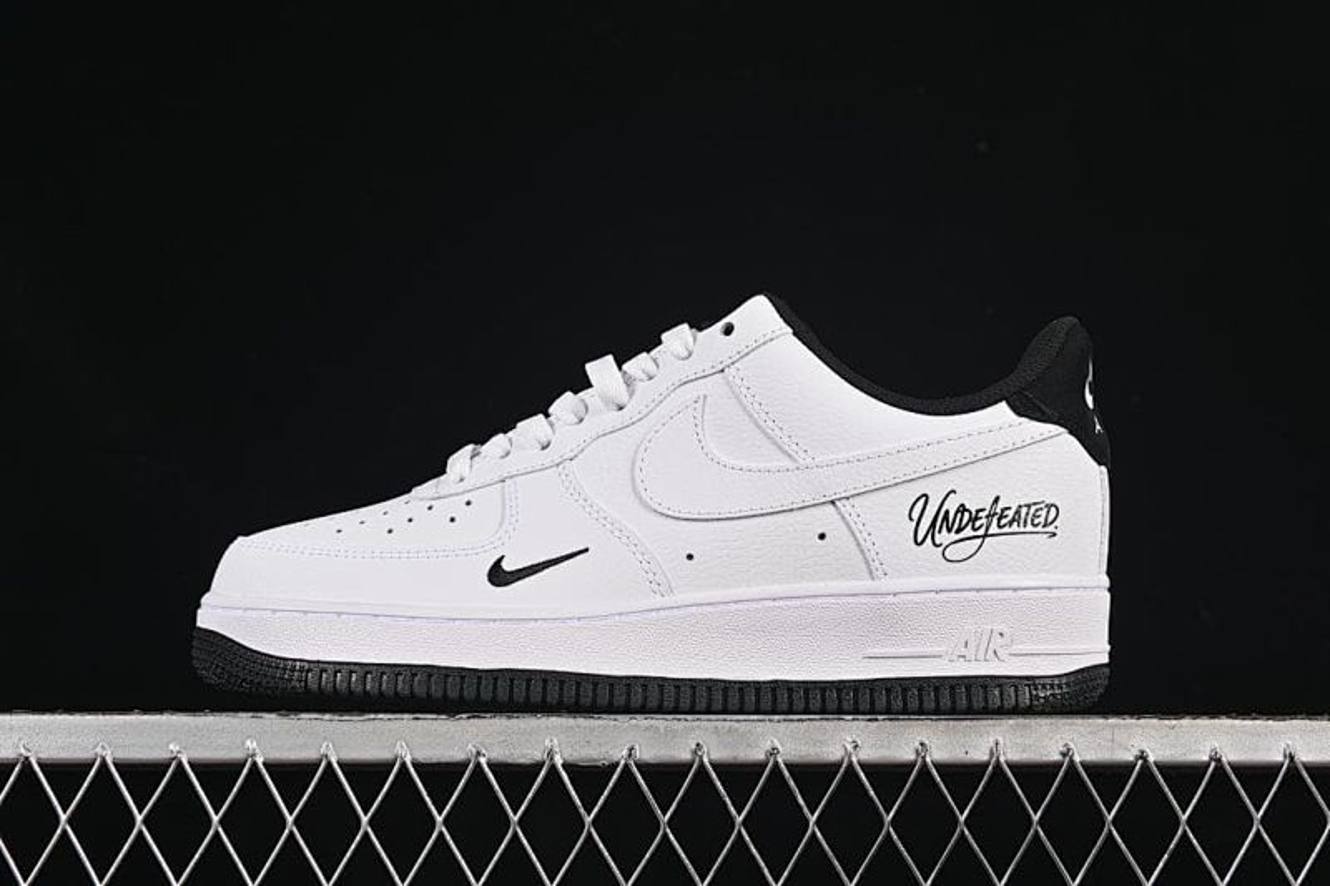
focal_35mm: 75
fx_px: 2770
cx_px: 665
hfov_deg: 27.0
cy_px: 443
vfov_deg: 18.2
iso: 160
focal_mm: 50
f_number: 8
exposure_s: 1/80
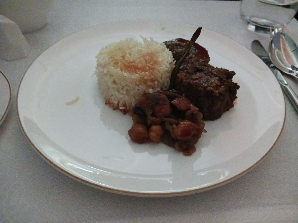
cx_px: 149
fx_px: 232
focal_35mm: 27
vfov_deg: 51.4
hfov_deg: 65.3
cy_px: 112
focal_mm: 4
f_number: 1.8
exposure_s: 1/16.7
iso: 5000
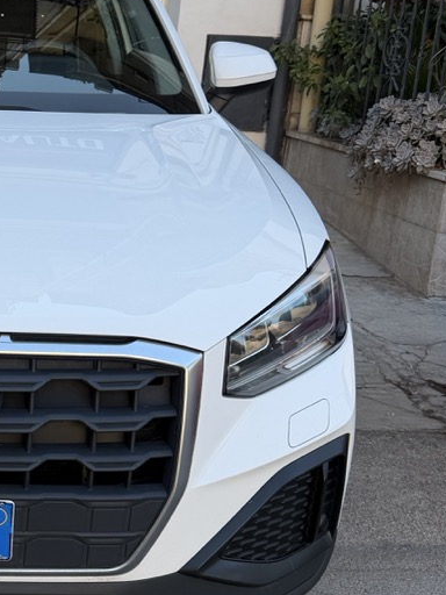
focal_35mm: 60
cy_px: 280
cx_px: -60
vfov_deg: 32.2
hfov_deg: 22.8
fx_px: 1031
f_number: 1.78
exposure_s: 1/788
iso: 80
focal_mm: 6.76
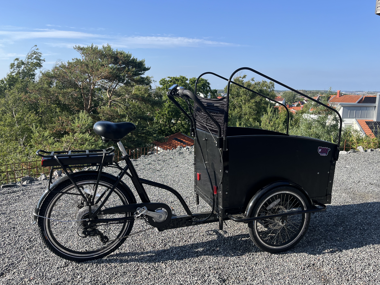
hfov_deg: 63.4
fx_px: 307
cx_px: 197
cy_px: 150
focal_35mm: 28
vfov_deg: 49.7
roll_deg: -0.8
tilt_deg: -10.2
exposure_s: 1/1802
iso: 50
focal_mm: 5.1
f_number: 1.6
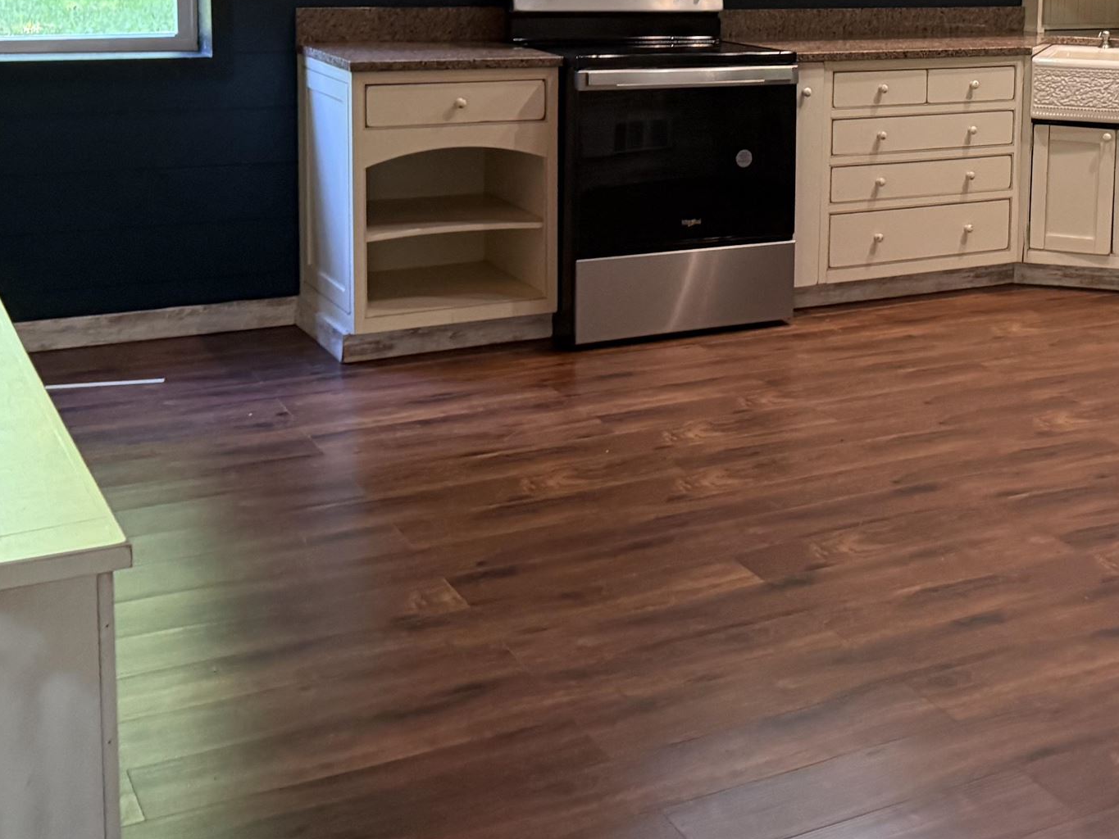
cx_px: 955
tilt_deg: -6.2
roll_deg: -2.8
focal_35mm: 54
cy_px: 93
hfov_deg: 34.0
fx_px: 1746
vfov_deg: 26.2
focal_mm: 6.76
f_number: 1.78
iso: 400
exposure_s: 1/60
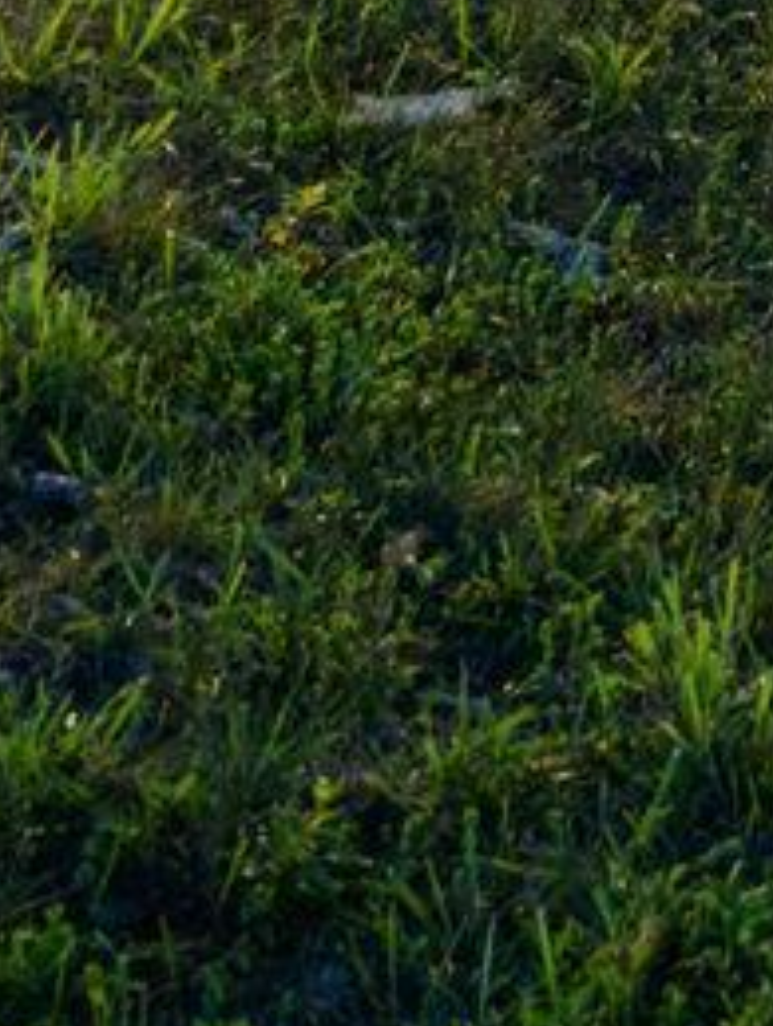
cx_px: 1443
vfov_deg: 8.7
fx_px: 6089
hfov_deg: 7.1
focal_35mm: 205
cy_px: -1482
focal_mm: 27
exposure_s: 2
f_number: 8
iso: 400
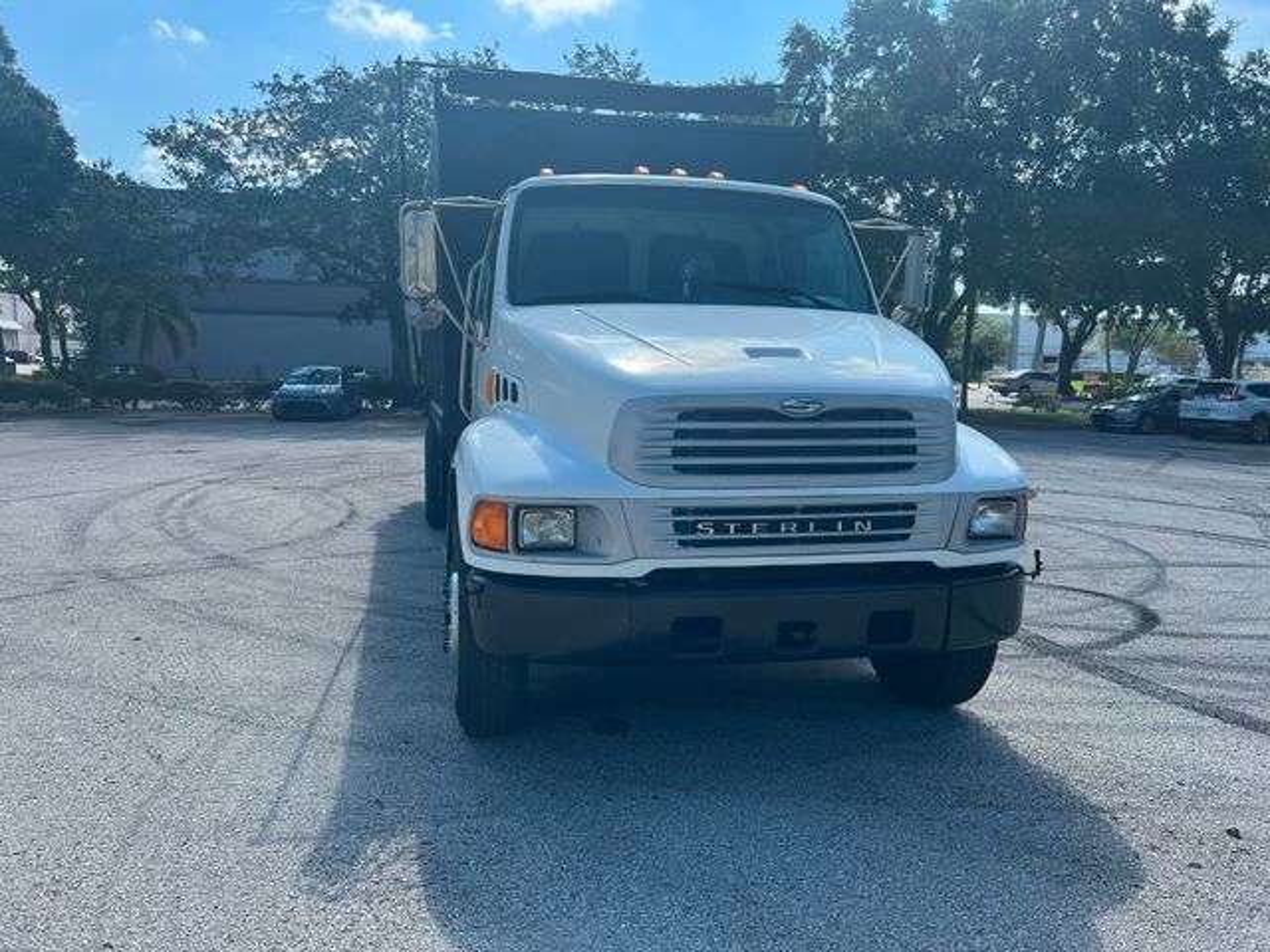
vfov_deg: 53.1
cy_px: 476
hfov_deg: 67.3
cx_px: 635
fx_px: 954
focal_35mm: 26
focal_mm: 5.7
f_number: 1.5
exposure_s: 1/2695
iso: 50
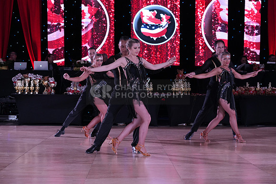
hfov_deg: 29.6
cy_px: 92
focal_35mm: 68
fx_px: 521
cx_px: 138
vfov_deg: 20.0
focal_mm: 68
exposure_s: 1/250
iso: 2500
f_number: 5
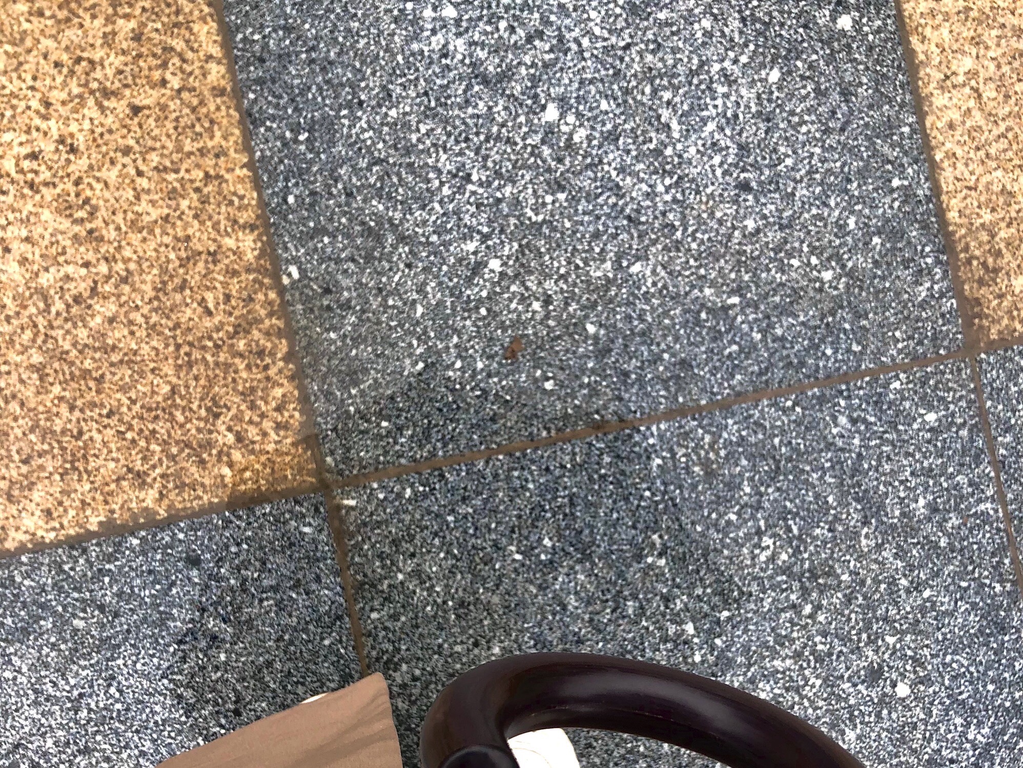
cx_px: 512
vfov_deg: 42.9
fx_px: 975
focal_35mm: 33
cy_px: 384
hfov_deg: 55.4
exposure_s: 1/226
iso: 20
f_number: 1.8
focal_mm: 4
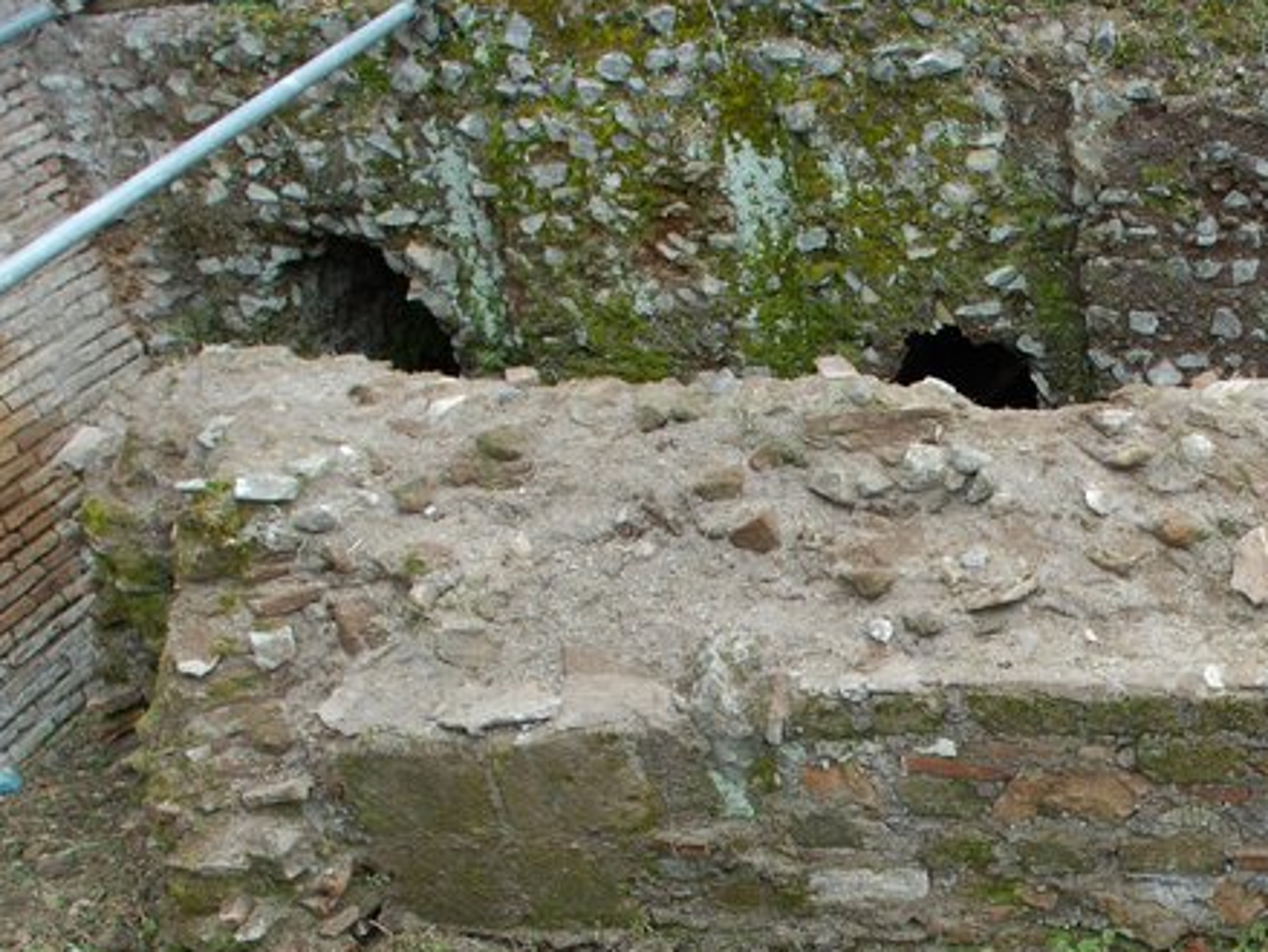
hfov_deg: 36.2
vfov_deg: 30.3
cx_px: 1326
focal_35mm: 46
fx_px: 1686
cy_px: 847
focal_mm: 14
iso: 200
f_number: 5.6
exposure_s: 1/125
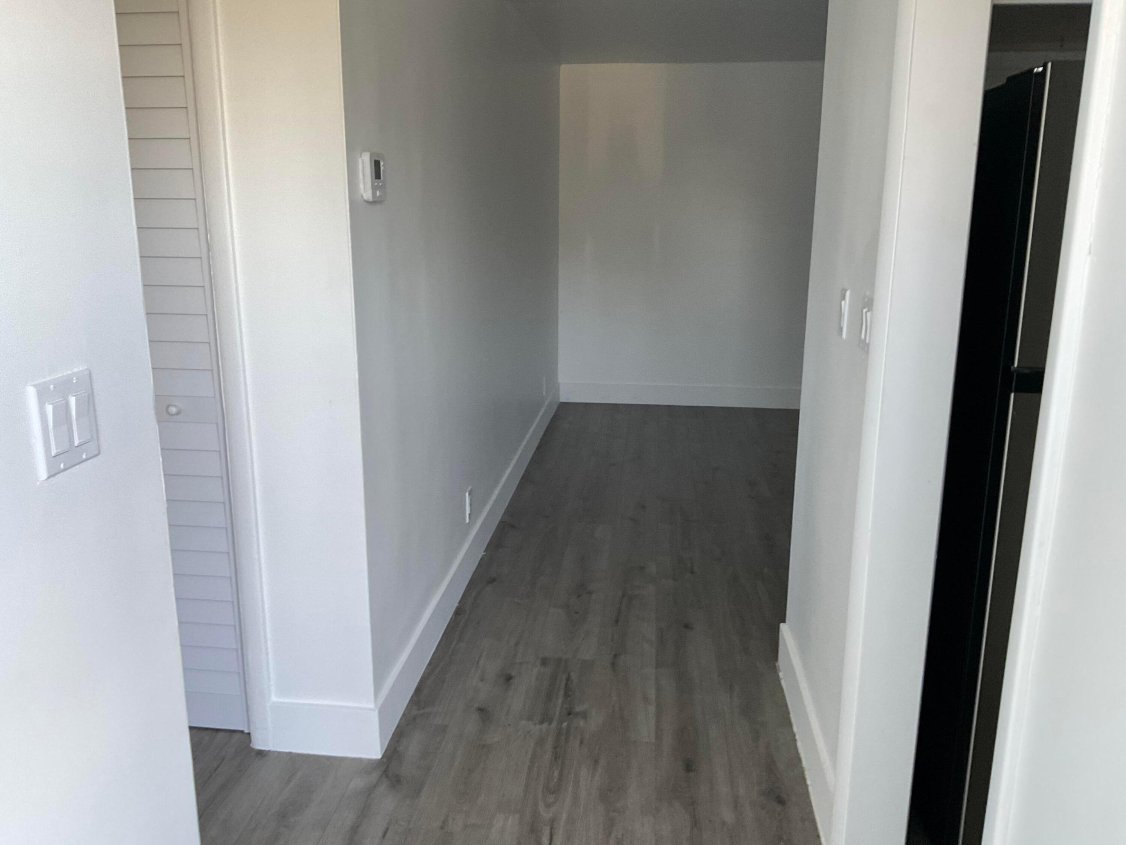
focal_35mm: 29
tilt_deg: -13.9
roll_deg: -1.7
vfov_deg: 48.2
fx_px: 943
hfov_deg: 61.7
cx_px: 563
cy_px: 422
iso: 64
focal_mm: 3
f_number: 1.8
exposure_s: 1/66
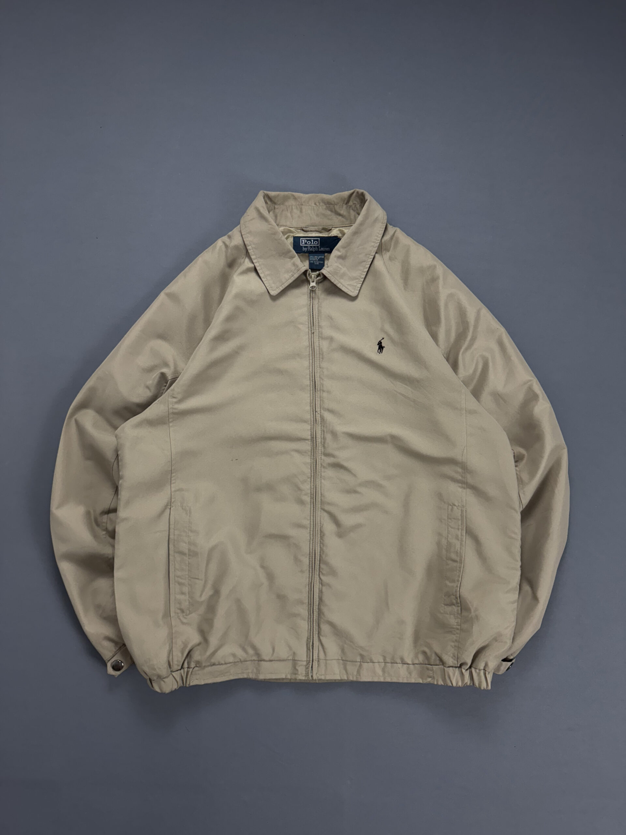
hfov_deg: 56.8
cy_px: 418
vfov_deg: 71.6
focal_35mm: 24
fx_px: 579
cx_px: 313
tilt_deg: -87.2
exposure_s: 1/120
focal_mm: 6.76
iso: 160
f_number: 1.78
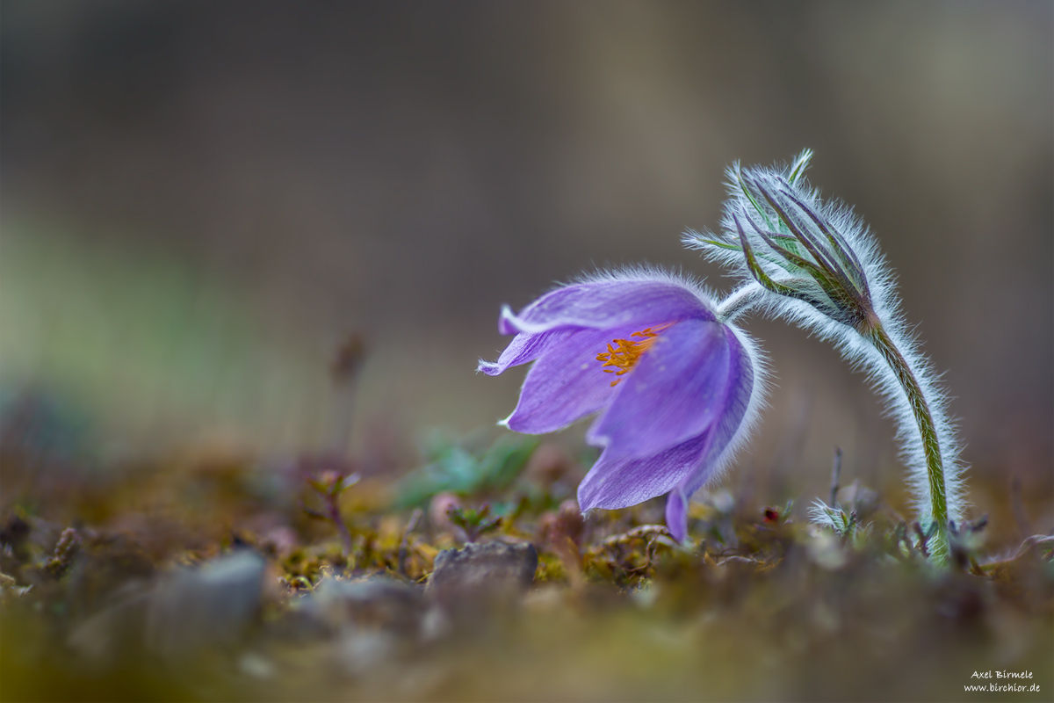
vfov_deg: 13.7
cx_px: 527
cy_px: 352
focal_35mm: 100
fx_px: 2928
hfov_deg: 20.4
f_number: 3.5
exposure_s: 1/800
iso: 100
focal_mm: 100
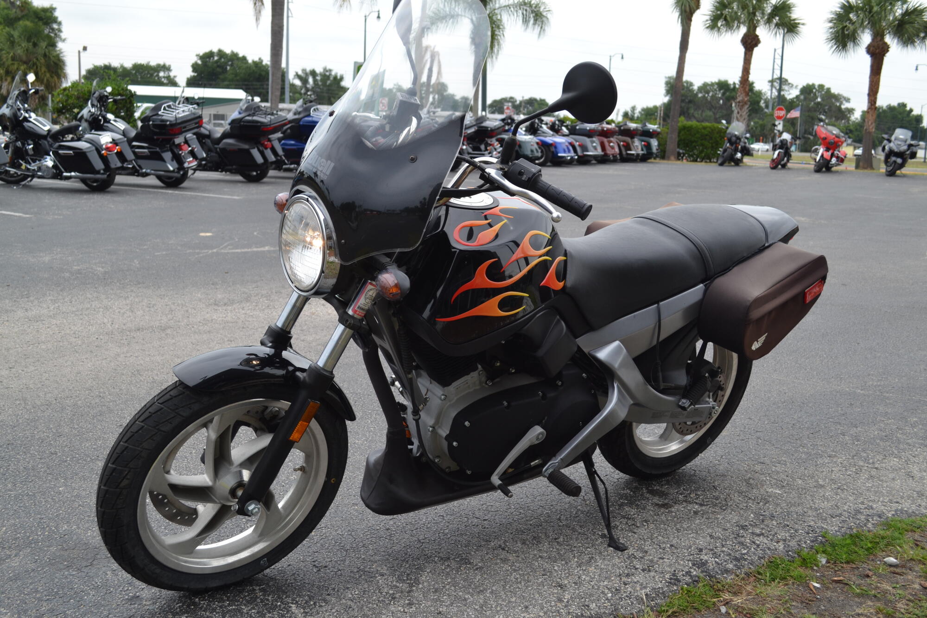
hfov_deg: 53.1
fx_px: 927
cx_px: 464
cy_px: 309
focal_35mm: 36
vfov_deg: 36.9
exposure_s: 1/160
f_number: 6.3
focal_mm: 24
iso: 100
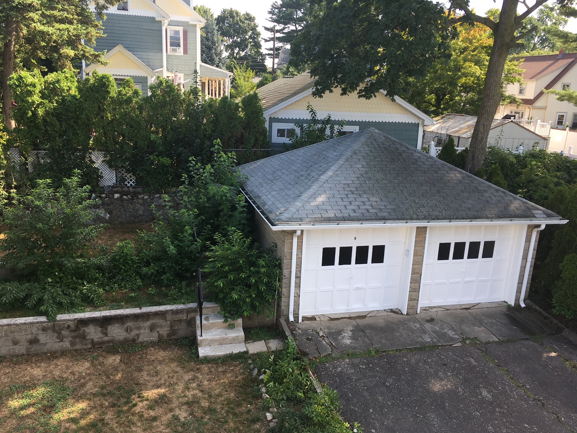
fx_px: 483
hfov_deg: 61.7
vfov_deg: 48.2
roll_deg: -1.7
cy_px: 216
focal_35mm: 29
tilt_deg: -16.7
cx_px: 288
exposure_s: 1/345
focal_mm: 4.15
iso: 25
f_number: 2.2
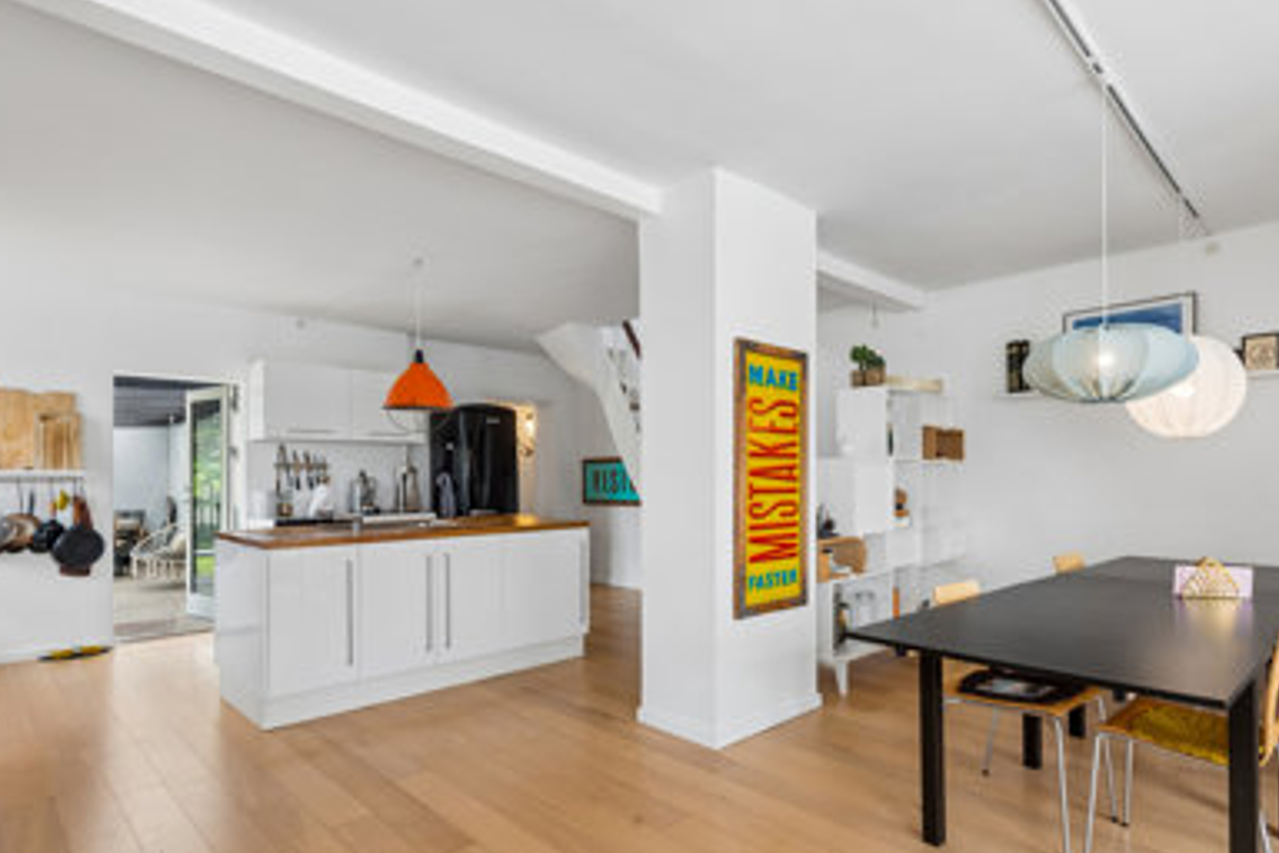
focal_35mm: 20
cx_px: 726
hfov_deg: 83.5
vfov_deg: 61.7
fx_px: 710
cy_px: 476
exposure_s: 1/15
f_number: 10
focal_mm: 16
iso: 200
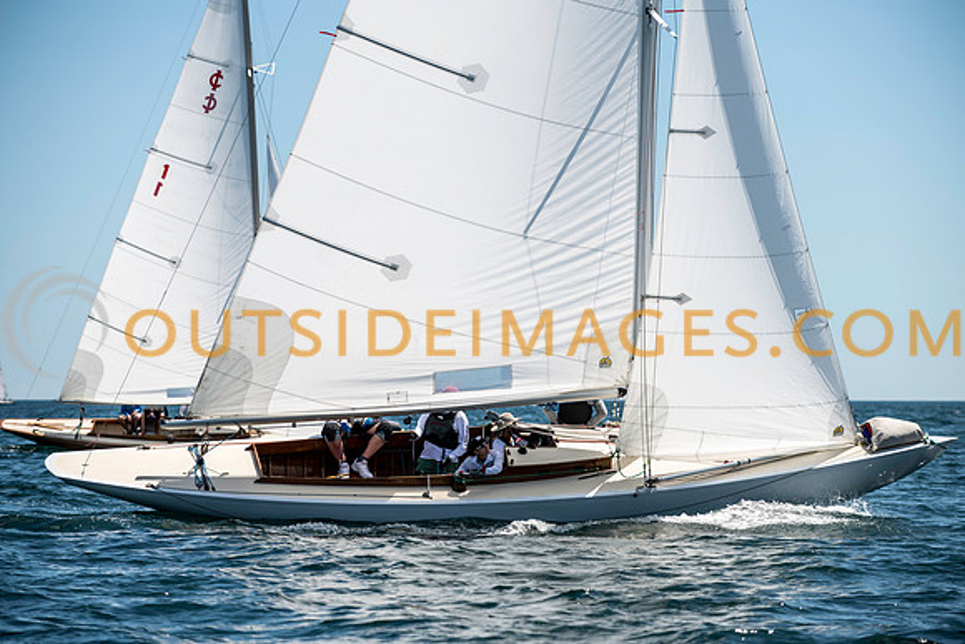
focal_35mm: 148
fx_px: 3959
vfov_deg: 9.3
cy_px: 322
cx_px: 482
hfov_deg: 13.9
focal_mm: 145
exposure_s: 1/1250
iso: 160
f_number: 5
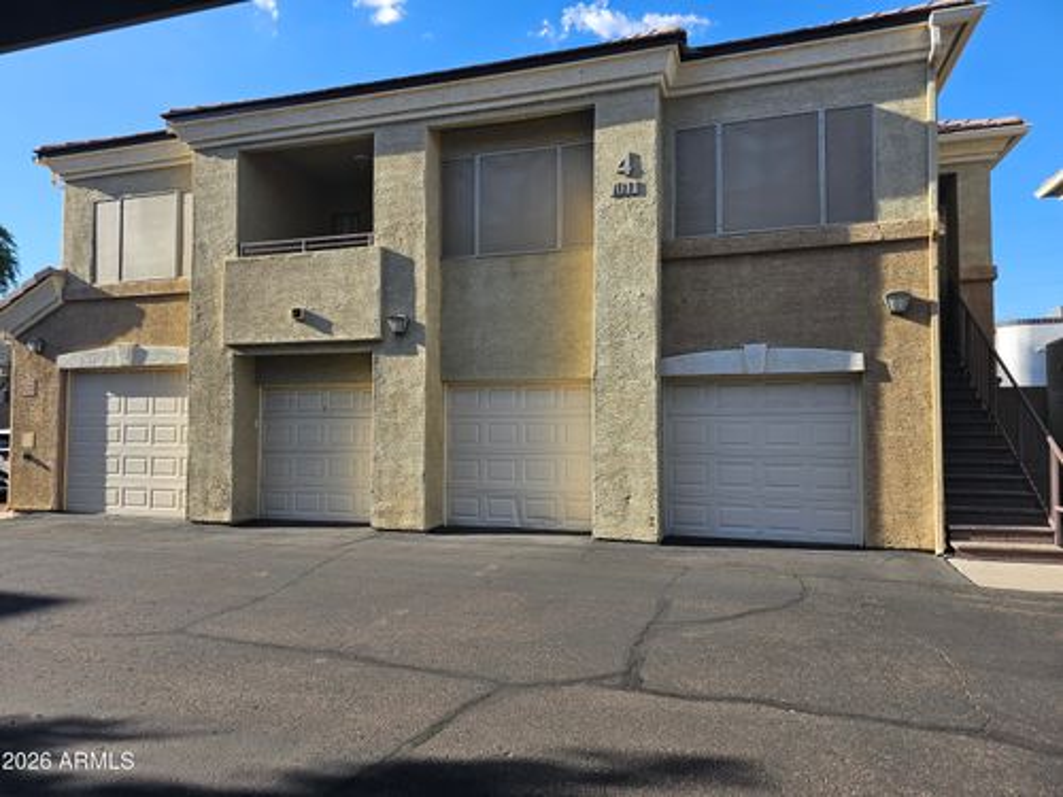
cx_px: 532
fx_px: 706
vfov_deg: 58.9
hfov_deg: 73.9
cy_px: 398
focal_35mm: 23
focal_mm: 6.3
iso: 10
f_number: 1.7
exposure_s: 1/325
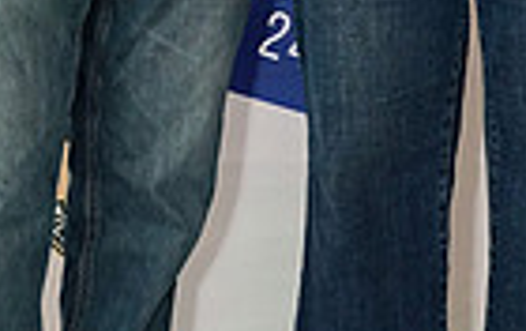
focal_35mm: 241
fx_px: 3455
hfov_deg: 8.7
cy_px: -421
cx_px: 240
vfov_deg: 5.3
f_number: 8
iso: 1600
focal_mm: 49
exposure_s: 1/100
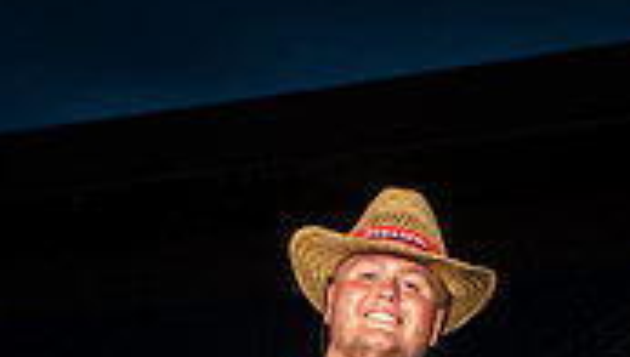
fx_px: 2092
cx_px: 357
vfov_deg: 9.0
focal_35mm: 125
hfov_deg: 17.1
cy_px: 798
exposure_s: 1/320
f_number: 7.1
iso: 800
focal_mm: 46
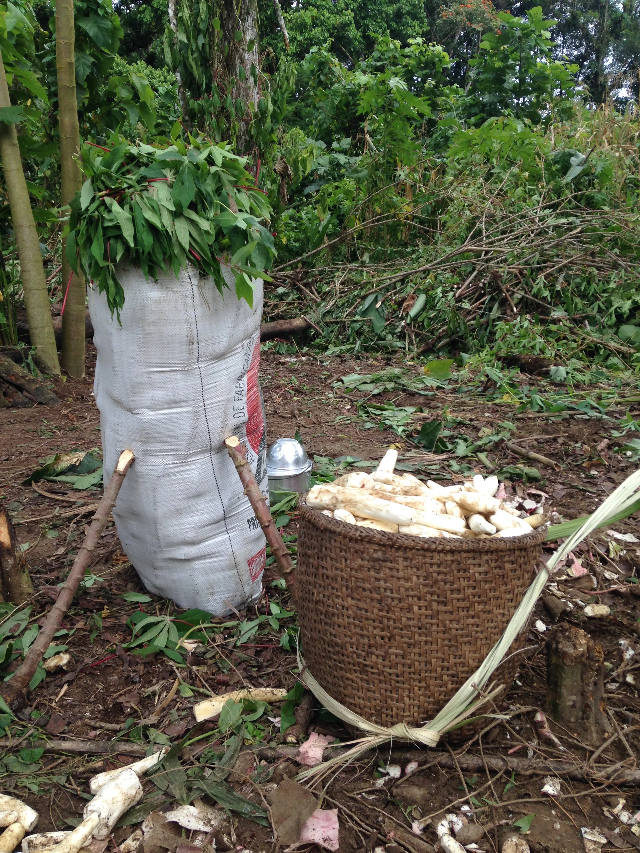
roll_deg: +1.2
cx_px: 320
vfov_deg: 55.4
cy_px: 426
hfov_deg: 42.9
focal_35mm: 33
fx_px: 813
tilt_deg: -13.8
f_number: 2.4
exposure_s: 1/414
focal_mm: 4.12
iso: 50
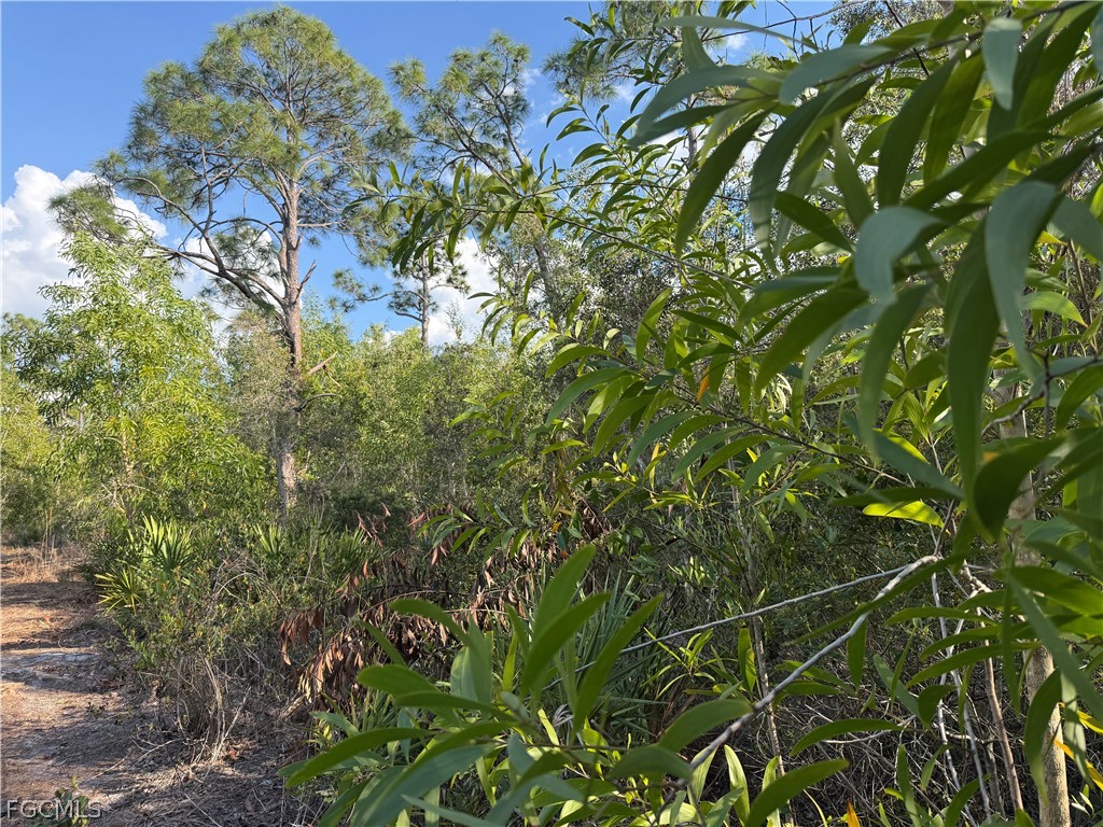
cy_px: 414
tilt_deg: +8.7
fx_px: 765
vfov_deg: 56.8
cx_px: 552
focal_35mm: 24
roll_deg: -1.1
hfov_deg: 71.6
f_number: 1.78
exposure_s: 1/1553
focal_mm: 6.76
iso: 100
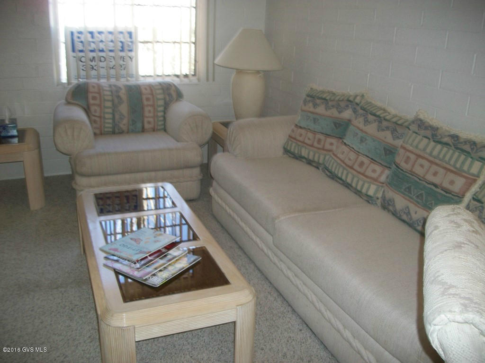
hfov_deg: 56.8
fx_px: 448
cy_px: 182
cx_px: 242
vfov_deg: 44.2
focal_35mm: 32
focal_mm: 5.7
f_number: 2.9
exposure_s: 1/30
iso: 80
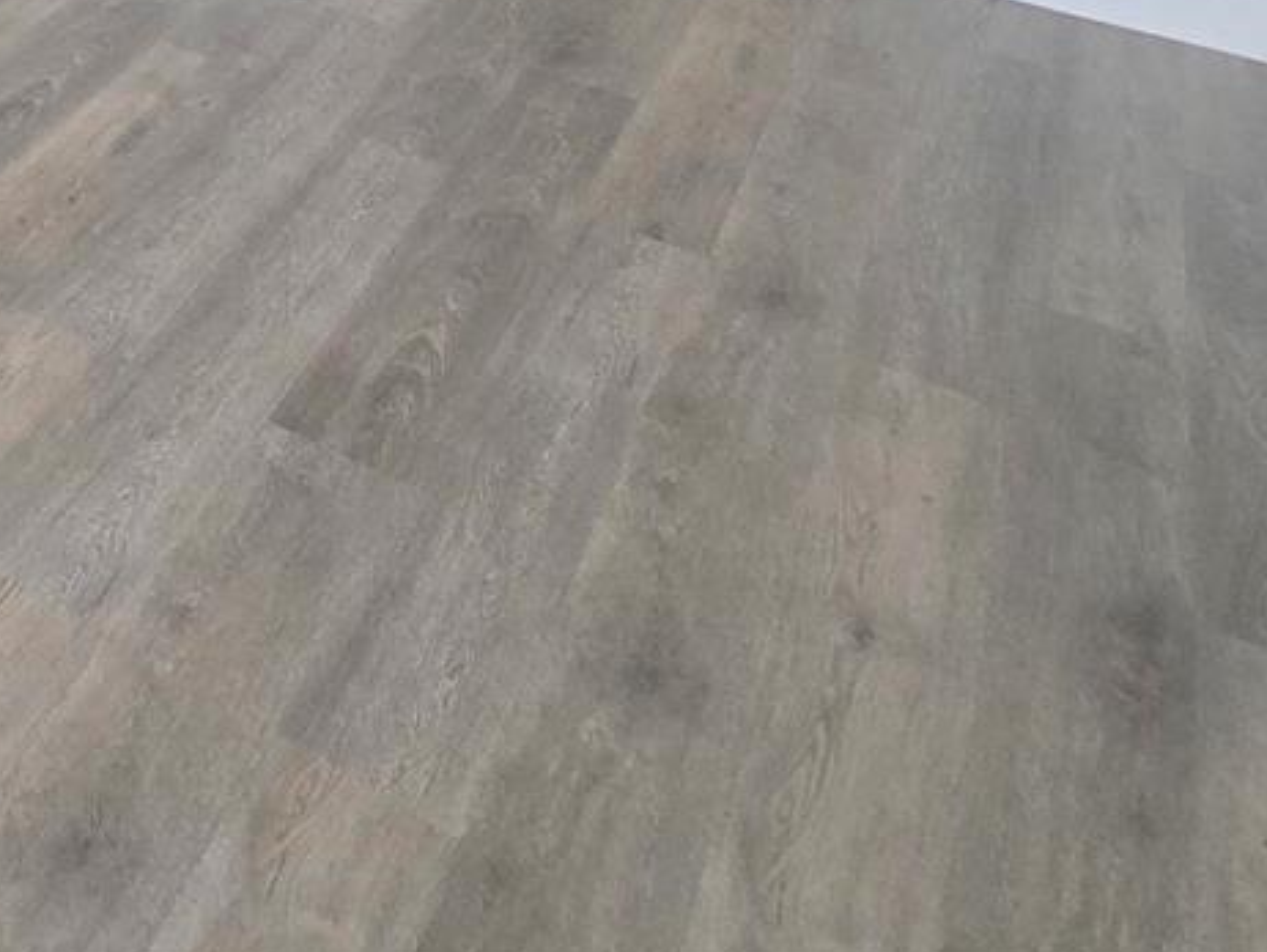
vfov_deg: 22.3
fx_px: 1648
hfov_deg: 33.1
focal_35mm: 45
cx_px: -307
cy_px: -678
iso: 64
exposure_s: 1/120
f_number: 2.2
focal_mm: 2.2
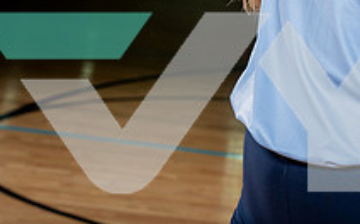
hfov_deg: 11.9
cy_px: -103
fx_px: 1696
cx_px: 413
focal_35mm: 173
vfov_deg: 7.4
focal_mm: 62
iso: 250
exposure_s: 1/250
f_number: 5.6
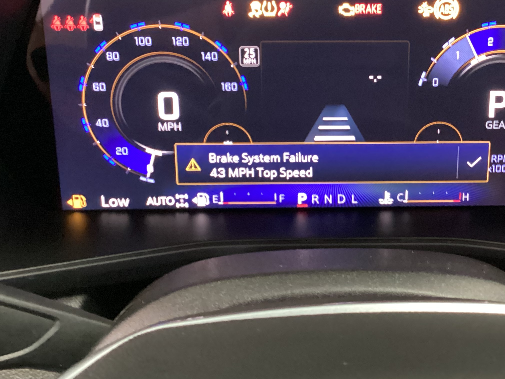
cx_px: 336
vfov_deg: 28.9
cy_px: 118
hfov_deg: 37.8
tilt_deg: -27.6
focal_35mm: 50
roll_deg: -2.8
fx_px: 729
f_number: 2.4
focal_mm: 3.3
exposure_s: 1/15
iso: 800
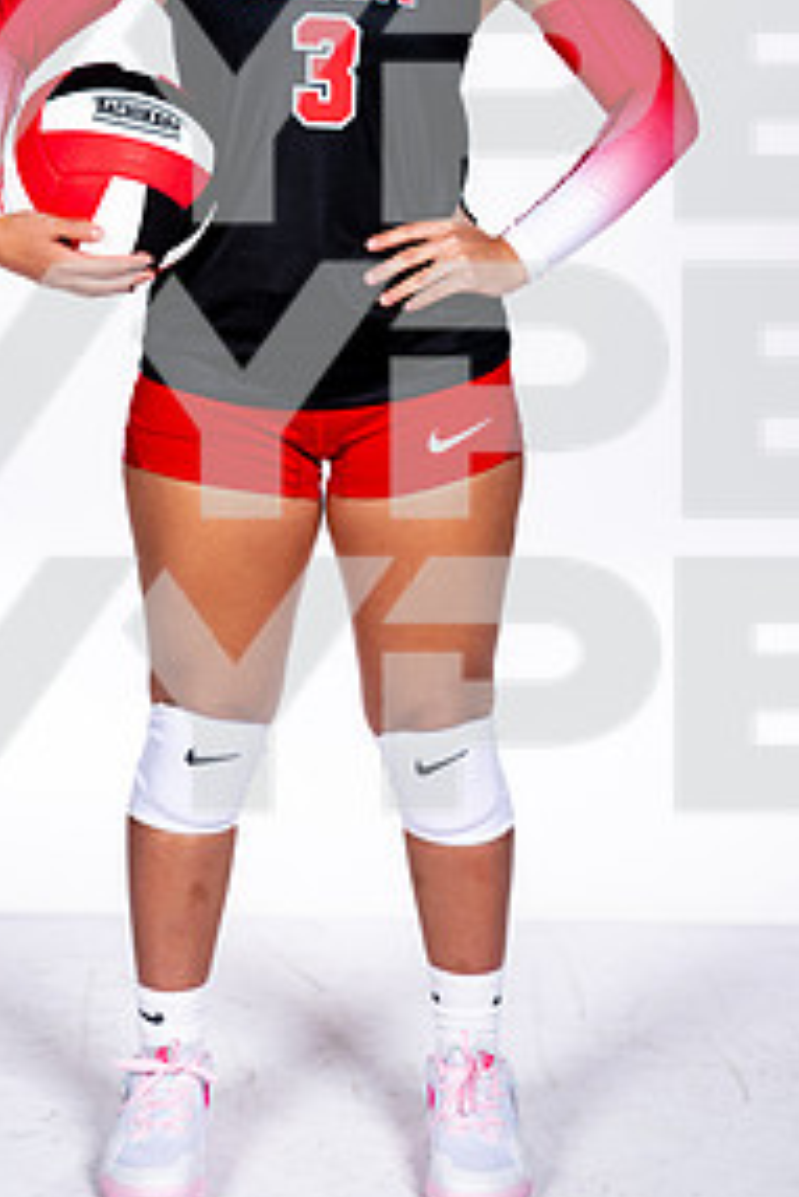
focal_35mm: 110
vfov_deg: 18.5
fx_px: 3657
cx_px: 343
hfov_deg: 12.5
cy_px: 393
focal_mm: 70
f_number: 7.1
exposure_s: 1/320
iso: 250
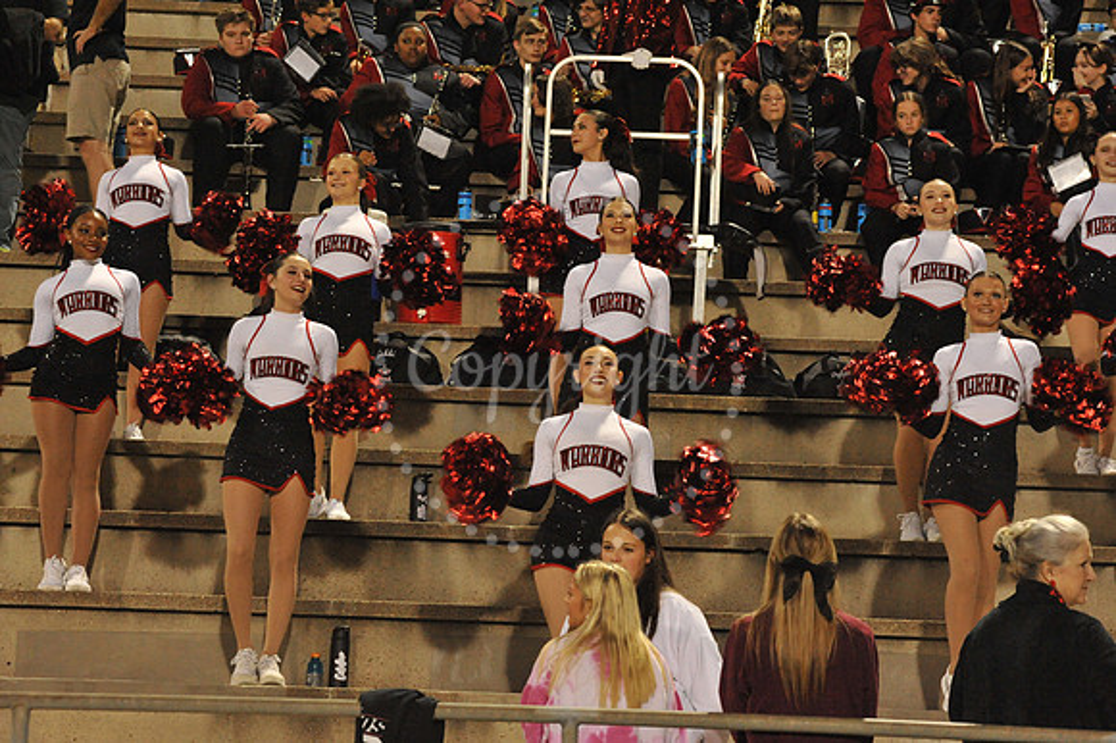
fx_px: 3718
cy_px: 372
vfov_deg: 11.4
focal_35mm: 120
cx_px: 558
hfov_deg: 17.1
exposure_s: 1/80
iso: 6400
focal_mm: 120
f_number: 7.1
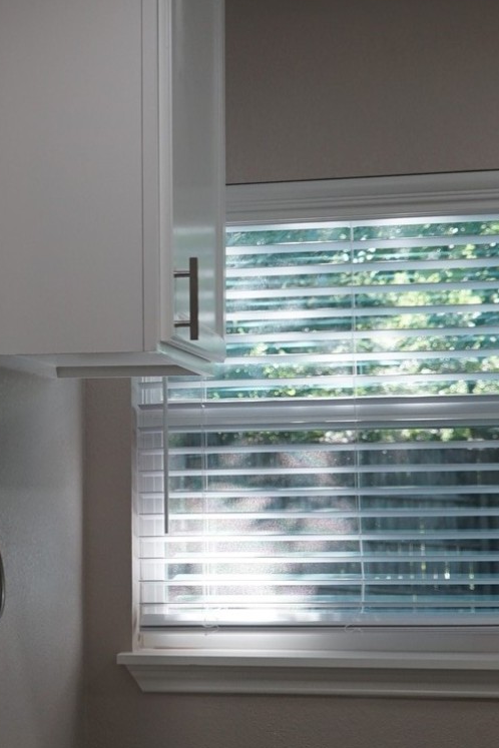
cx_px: 81
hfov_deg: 16.7
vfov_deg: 25.1
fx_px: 1684
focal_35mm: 81
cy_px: 400
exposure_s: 1/160
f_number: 4
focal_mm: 28
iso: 400
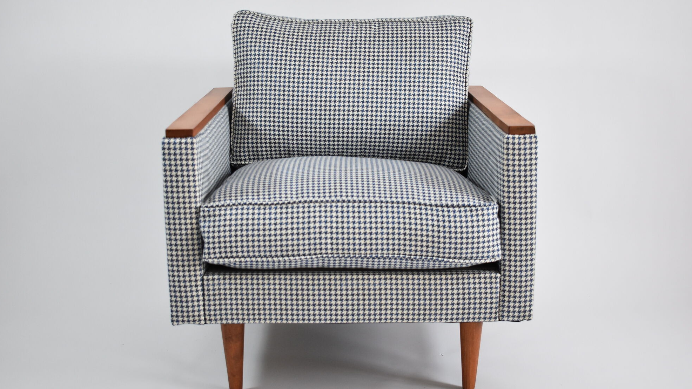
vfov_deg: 23.5
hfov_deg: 40.6
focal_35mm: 51
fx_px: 936
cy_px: 194
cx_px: 346
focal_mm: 32
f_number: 4.5
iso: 1000
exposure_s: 1/125
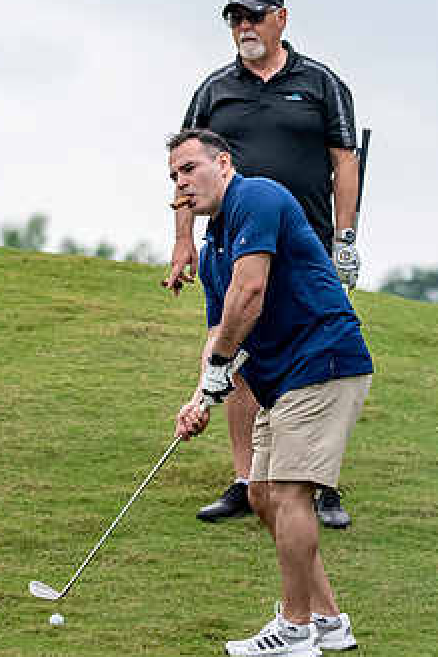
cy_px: 326
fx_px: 7875
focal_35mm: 432
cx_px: 160
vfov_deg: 4.8
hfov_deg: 3.2
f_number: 5.6
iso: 1250
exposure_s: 1/2000
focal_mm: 210
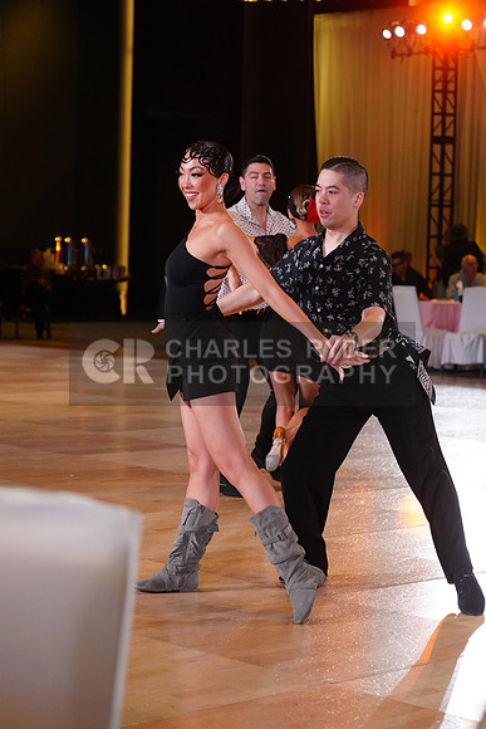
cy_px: 364
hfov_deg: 16.1
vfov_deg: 23.9
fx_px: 1720
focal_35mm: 85
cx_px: 243
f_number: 4
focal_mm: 85
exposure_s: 1/400
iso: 1600
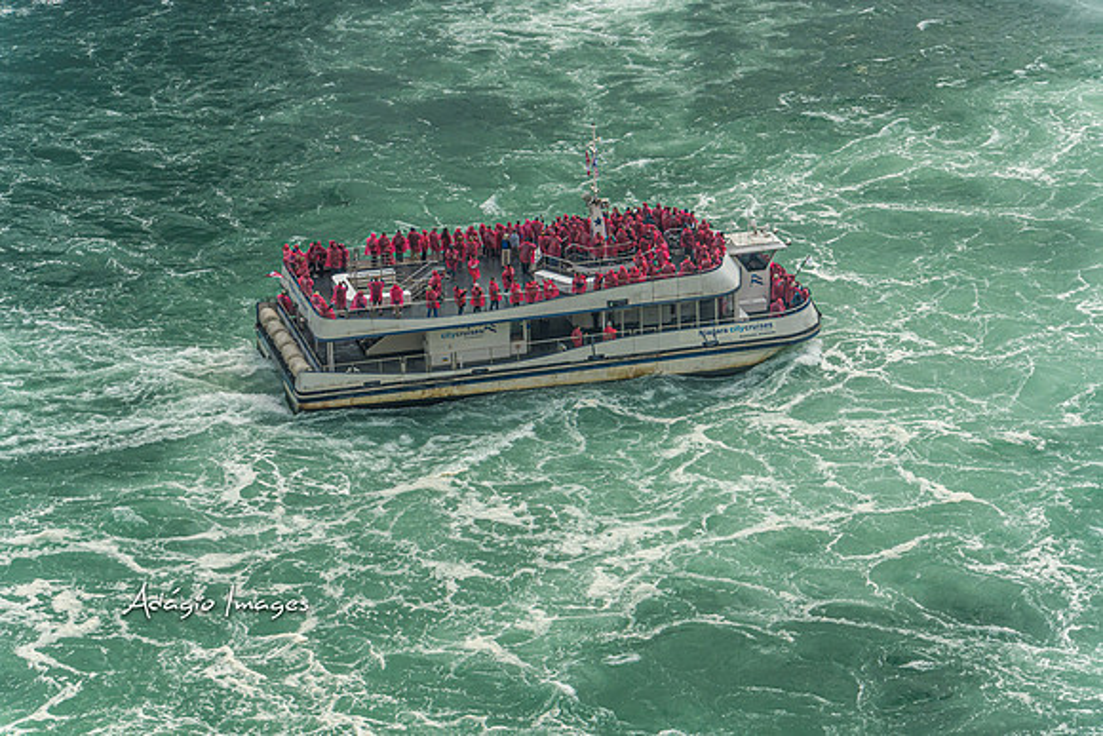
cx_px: 552
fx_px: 3448
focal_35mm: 112
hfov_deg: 18.2
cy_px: 368
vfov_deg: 12.2
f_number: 5.6
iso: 400
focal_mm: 75
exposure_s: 1/800
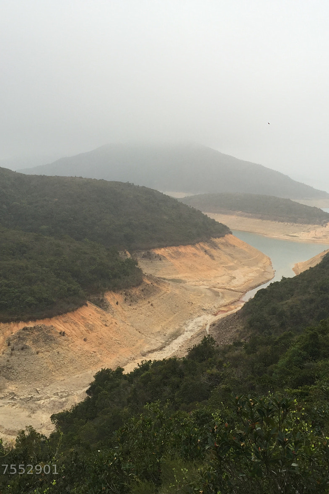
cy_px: 251
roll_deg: -3.6
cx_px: 175
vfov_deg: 47.4
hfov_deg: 32.6
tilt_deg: -9.5
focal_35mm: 41
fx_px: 562
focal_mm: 4.15
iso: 32
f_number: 2.2
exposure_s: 1/302
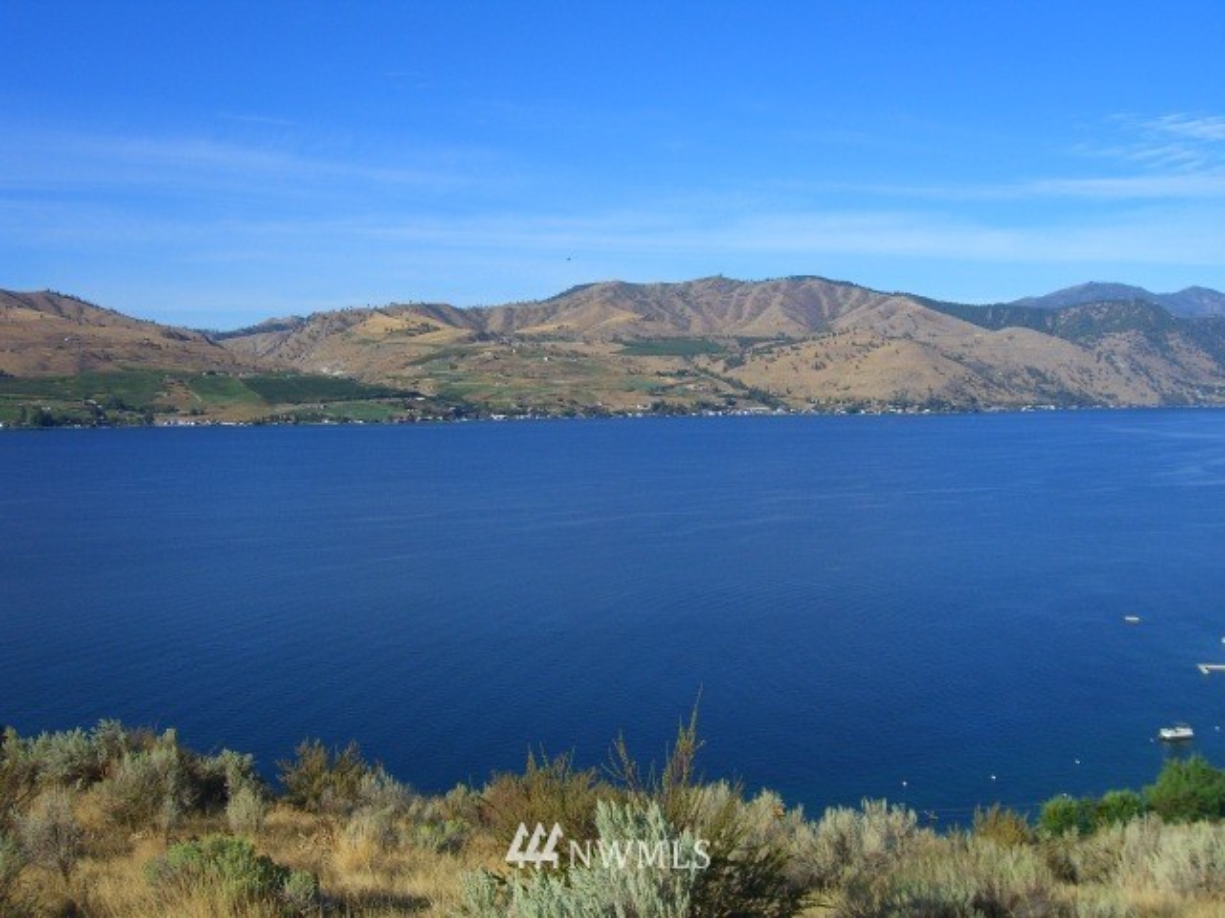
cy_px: 459
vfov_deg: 37.7
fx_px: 1345
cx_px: 612
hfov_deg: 49.0
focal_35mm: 38
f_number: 8
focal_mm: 7.9
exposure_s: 1/200
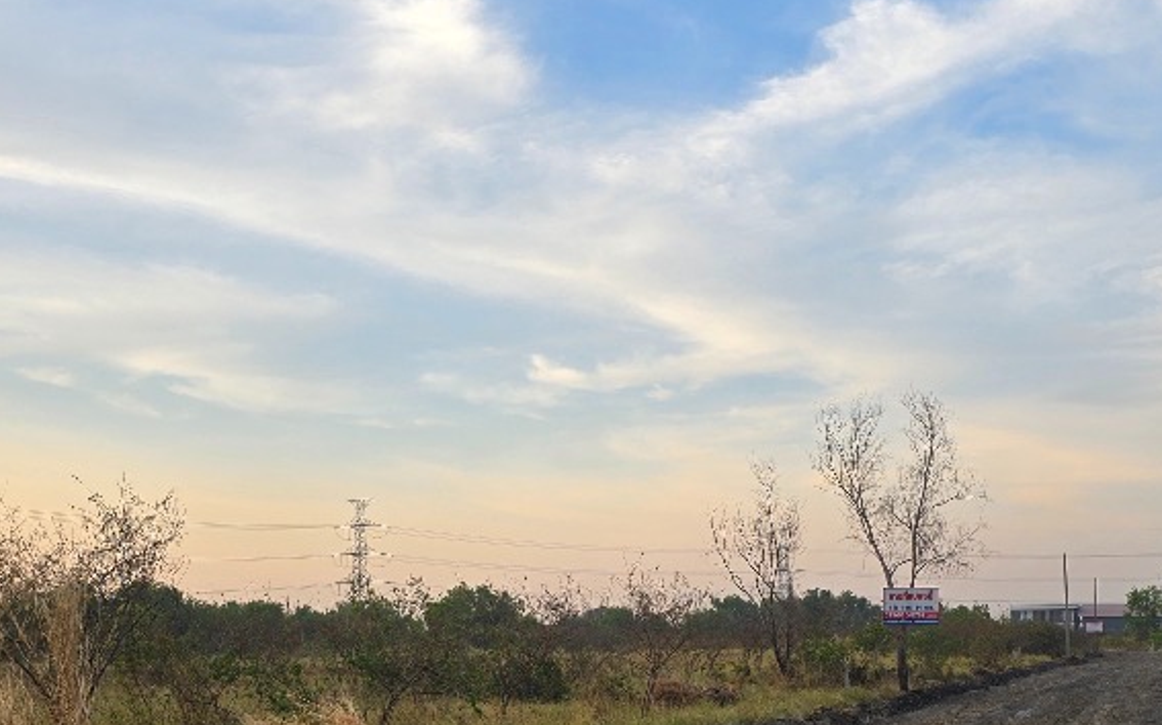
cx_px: 656
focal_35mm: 43
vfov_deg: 29.1
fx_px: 1361
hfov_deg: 46.1
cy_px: 590
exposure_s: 1/180
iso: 32
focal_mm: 6.3
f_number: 1.7
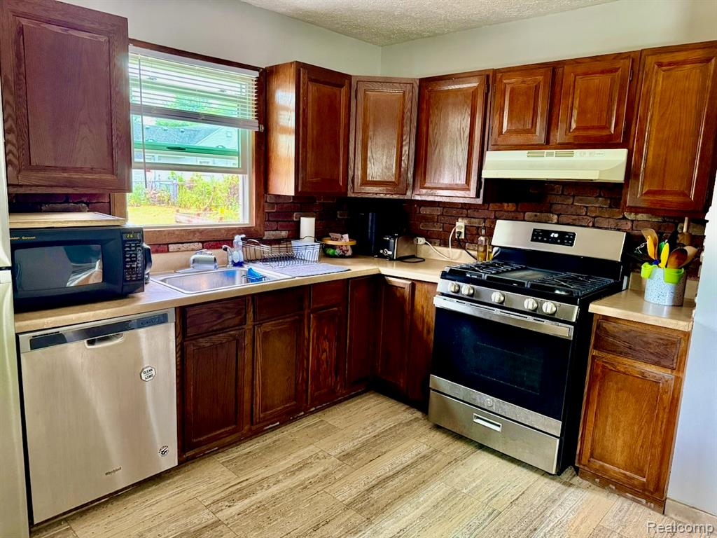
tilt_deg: -9.8
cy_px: 269
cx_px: 358
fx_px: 497
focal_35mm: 24
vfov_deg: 56.8
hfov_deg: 71.6
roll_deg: -2.8
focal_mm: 6.76
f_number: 1.78
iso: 500
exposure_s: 1/60
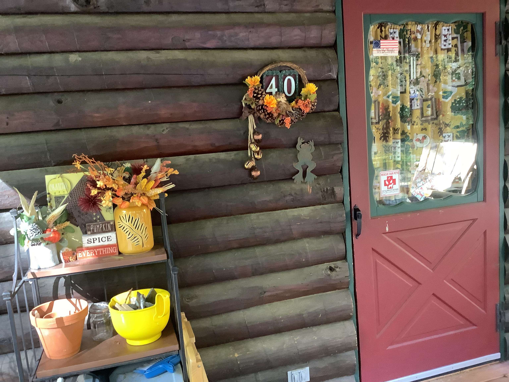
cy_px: 191
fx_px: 456
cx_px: 254
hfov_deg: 58.4
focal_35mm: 31
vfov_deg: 45.4
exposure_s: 1/25
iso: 400
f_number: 2.4
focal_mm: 3.3
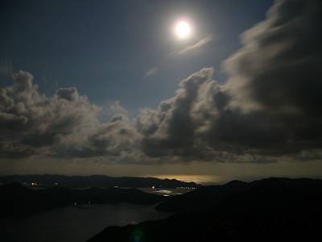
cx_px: 161
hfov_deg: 51.4
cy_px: 121
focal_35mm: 36
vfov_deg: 39.7
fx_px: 335
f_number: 2.8
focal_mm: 6
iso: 100
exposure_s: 8
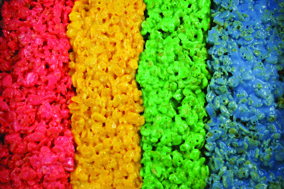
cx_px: 142
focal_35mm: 45
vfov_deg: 29.8
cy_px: 94
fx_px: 355
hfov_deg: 43.6
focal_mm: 30
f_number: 4
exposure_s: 1/125
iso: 100
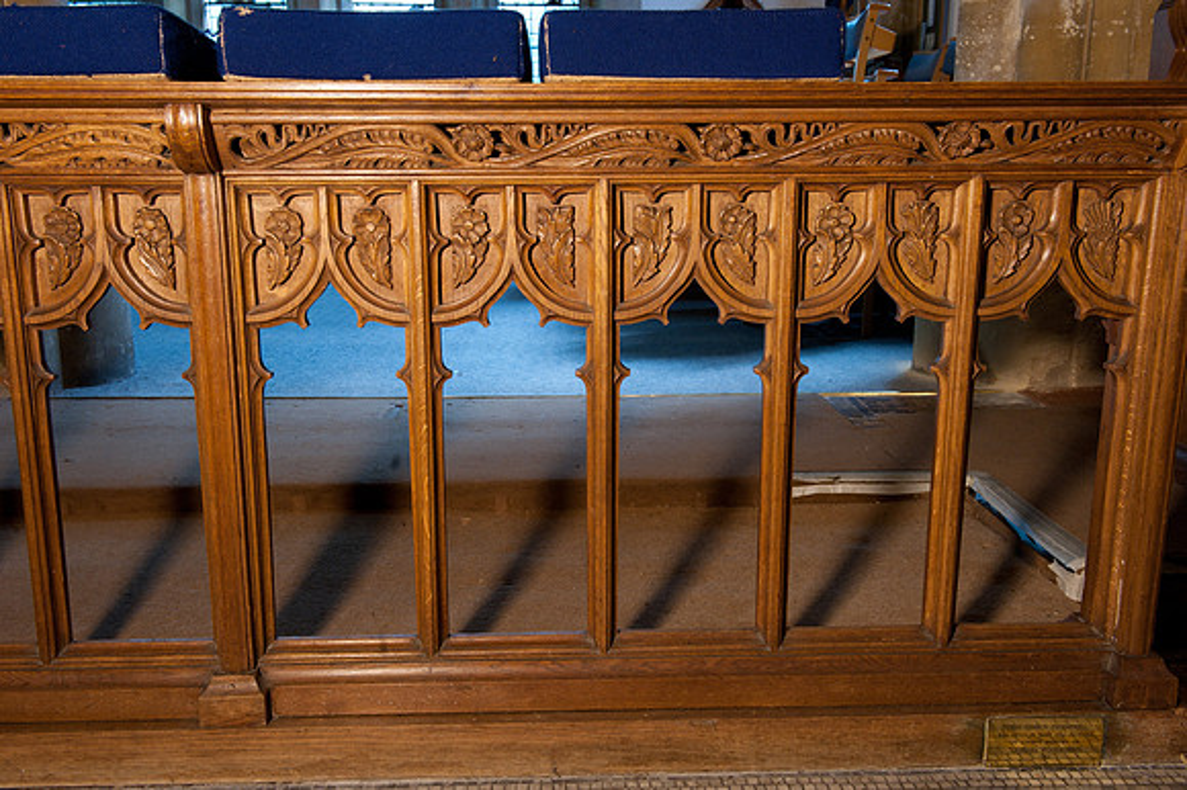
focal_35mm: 35
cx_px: 594
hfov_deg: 54.5
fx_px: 1153
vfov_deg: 37.8
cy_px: 395
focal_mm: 35
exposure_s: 1/60
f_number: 10
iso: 1000
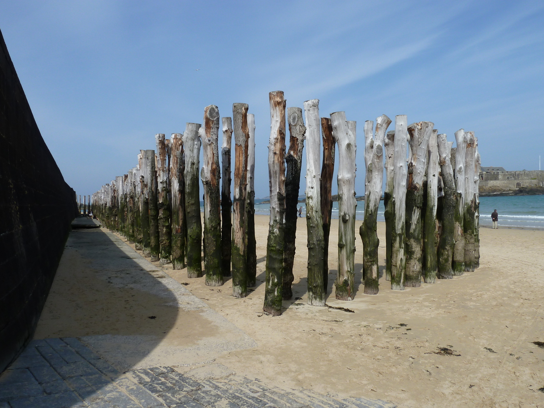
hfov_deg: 69.4
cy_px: 204
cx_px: 272
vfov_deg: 54.9
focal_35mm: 25
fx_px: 393
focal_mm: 4.1
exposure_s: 1/400
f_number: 5.6
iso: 80
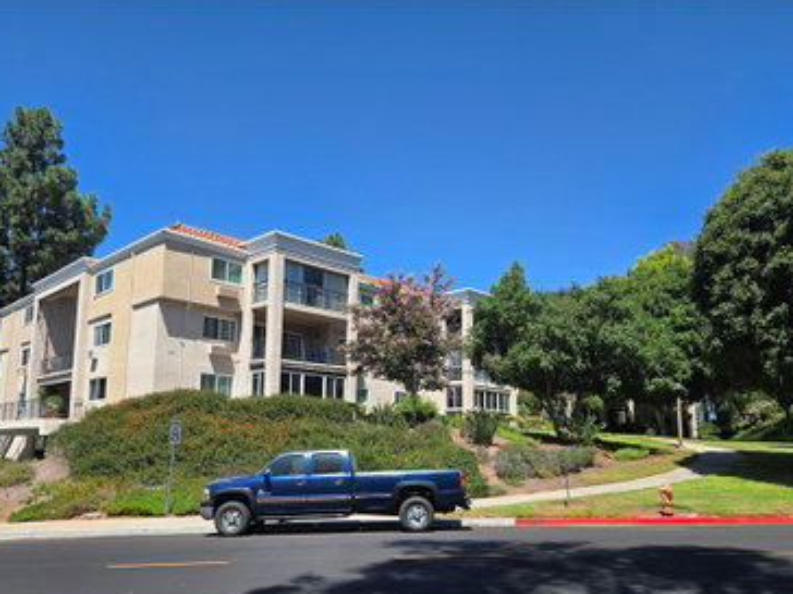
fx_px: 619
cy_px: 346
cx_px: 371
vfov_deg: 51.1
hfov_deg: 65.3
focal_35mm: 27
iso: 50
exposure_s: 1/2921
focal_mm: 5.4
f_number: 1.8
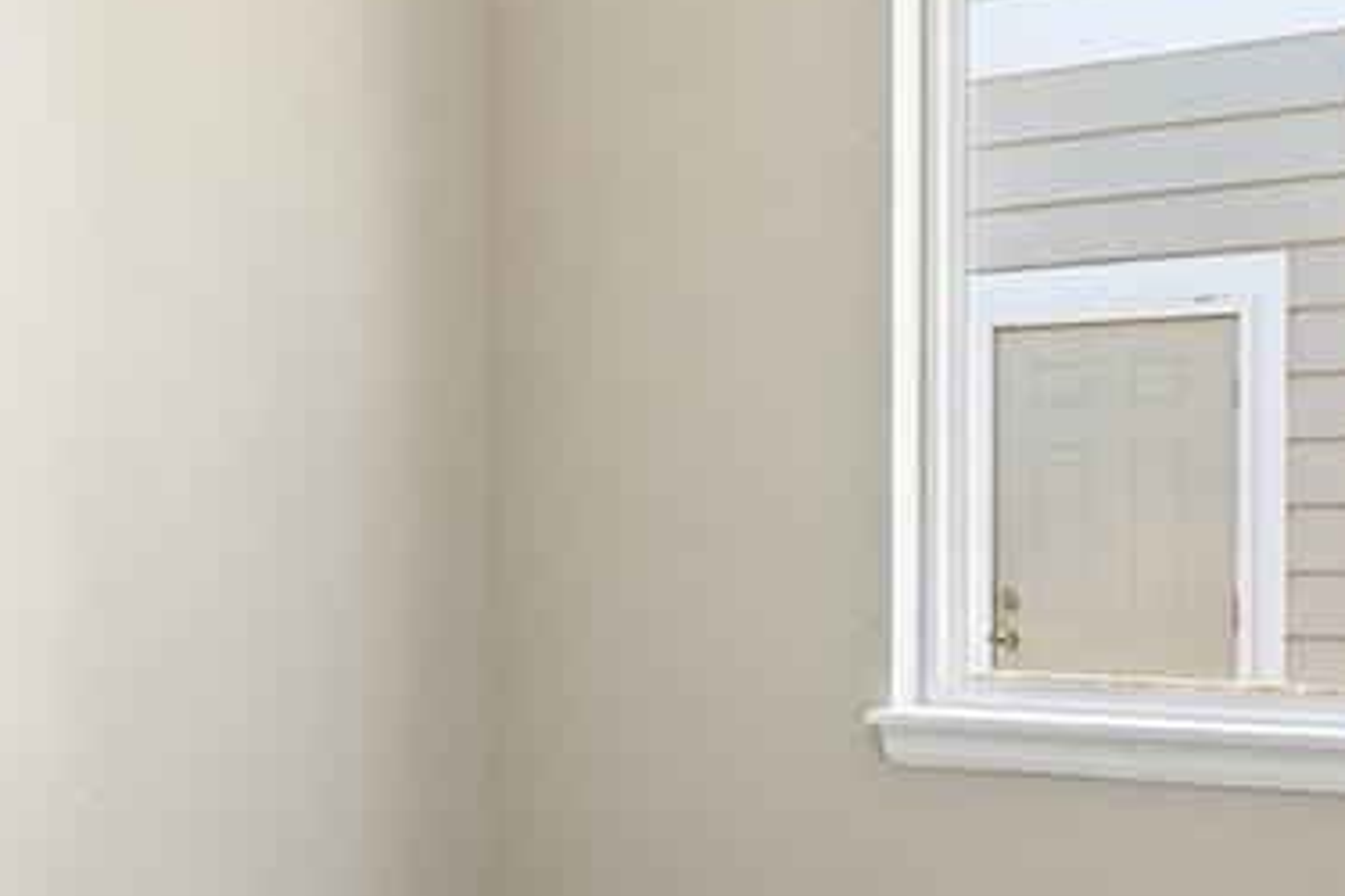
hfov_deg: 31.1
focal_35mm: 64
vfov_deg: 21.2
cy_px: 599
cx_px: 420
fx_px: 2391
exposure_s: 1/50
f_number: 8
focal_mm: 10
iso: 400
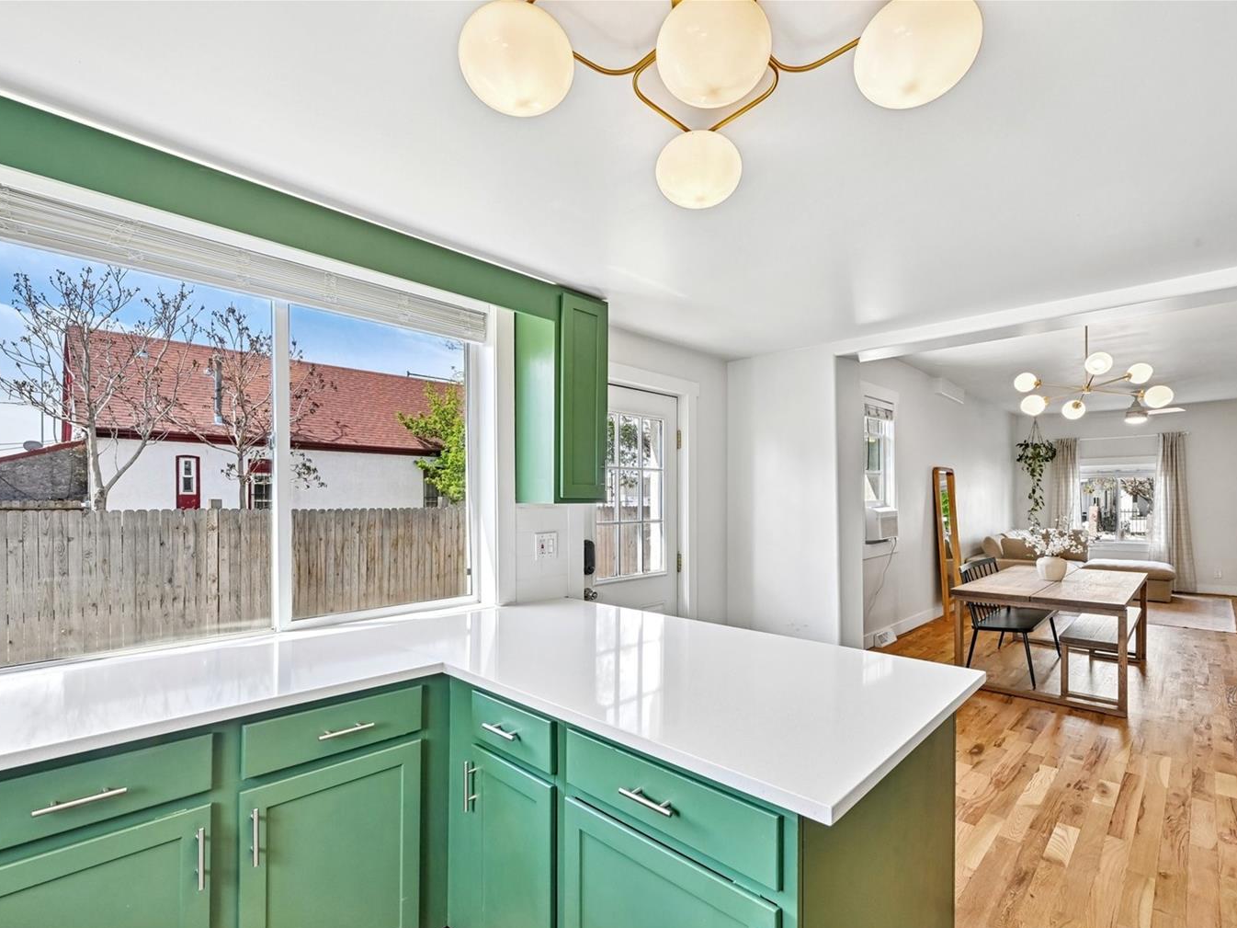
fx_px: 572
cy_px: 489
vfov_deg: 78.0
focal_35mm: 16
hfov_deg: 94.5
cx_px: 633
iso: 220
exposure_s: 1/15
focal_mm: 14
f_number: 11
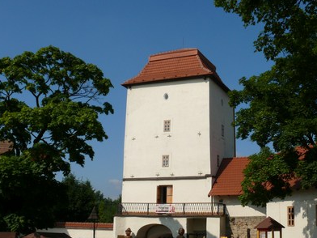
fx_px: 458
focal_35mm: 50
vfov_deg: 29.0
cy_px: 150
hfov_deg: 38.0
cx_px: 196
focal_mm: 7.4
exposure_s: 1/500
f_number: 8
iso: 100
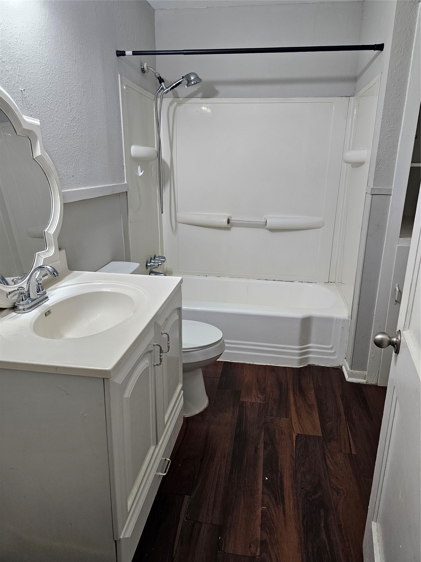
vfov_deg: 73.9
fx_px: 373
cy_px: 281
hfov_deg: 58.9
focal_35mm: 23
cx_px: 210
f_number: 1.7
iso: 160
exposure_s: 1/120
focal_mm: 6.3
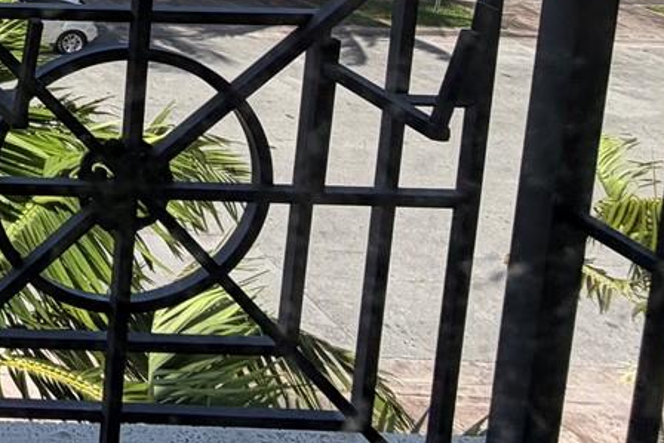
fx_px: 959
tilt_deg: -8.2
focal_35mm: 52
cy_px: -268
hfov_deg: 23.8
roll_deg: +0.5
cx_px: -462
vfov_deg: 20.9
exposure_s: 1/770
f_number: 2.2
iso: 40
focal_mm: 2.22
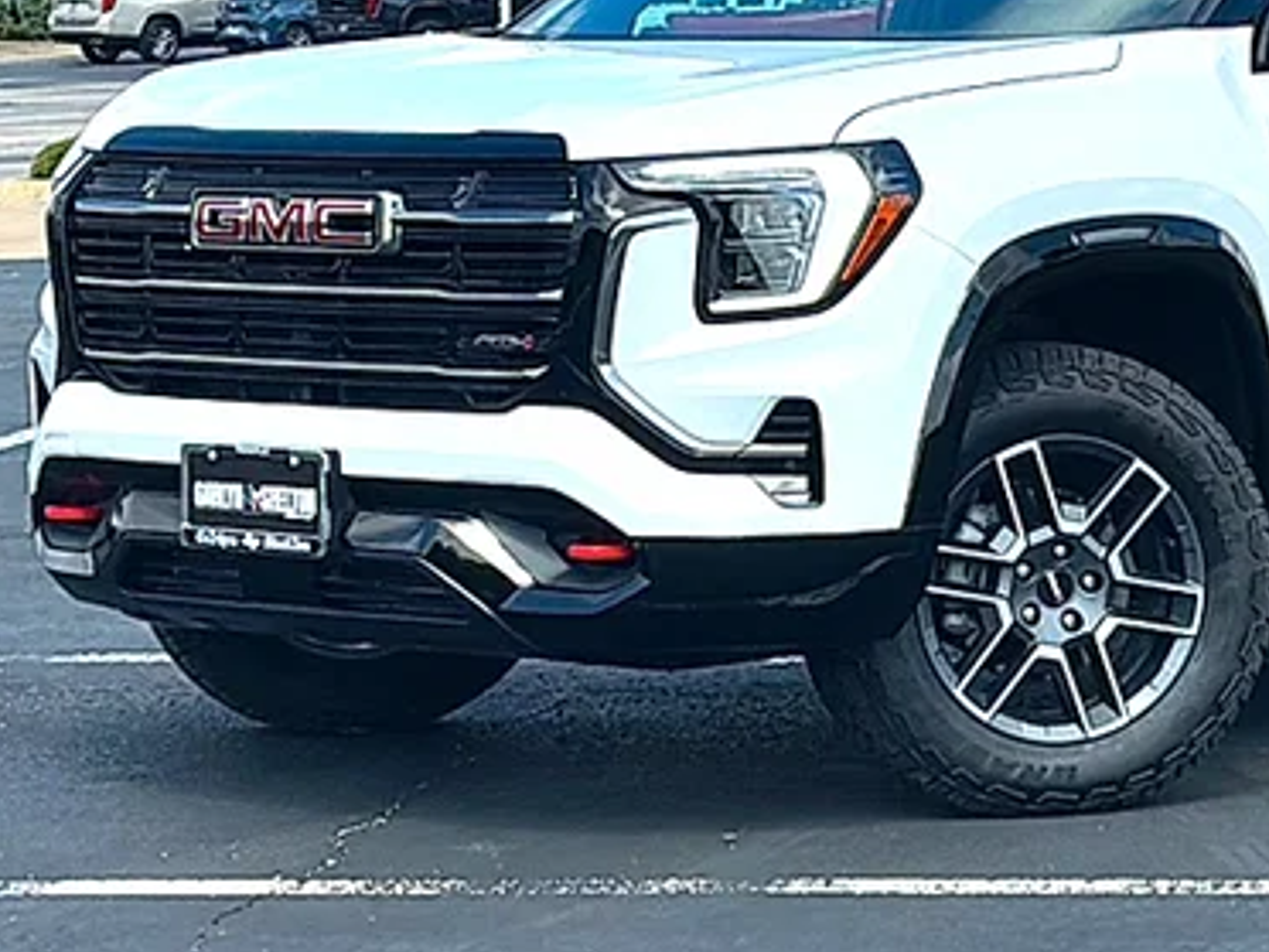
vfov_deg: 11.6
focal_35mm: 128
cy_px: 244
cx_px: 1078
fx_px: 4692
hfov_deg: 15.3
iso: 64
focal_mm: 6.86
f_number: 1.78
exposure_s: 1/3390
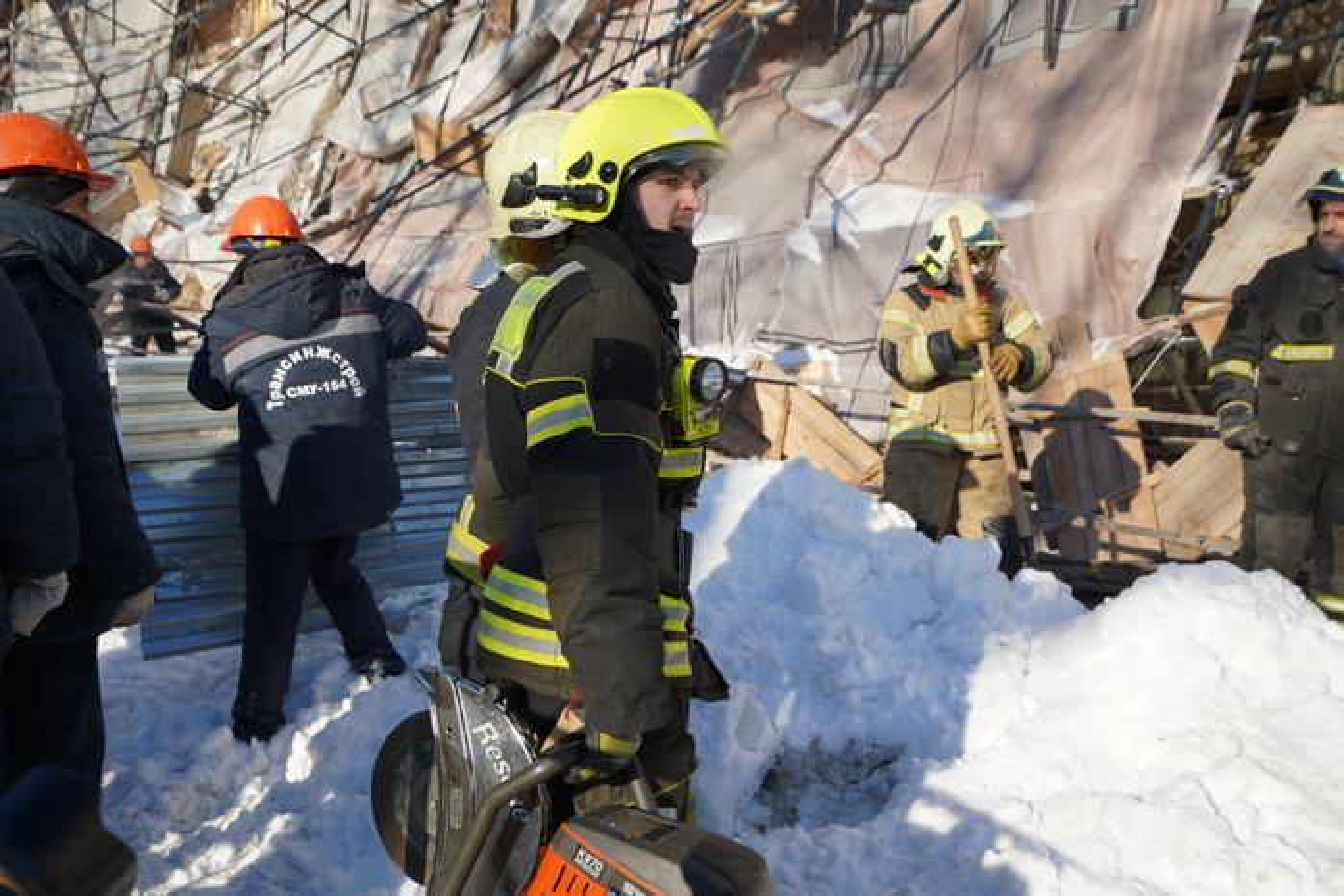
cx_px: 672
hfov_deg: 54.4
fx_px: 1307
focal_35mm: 35
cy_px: 448
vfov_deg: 37.9
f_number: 5
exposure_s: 1/500
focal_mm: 35
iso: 160
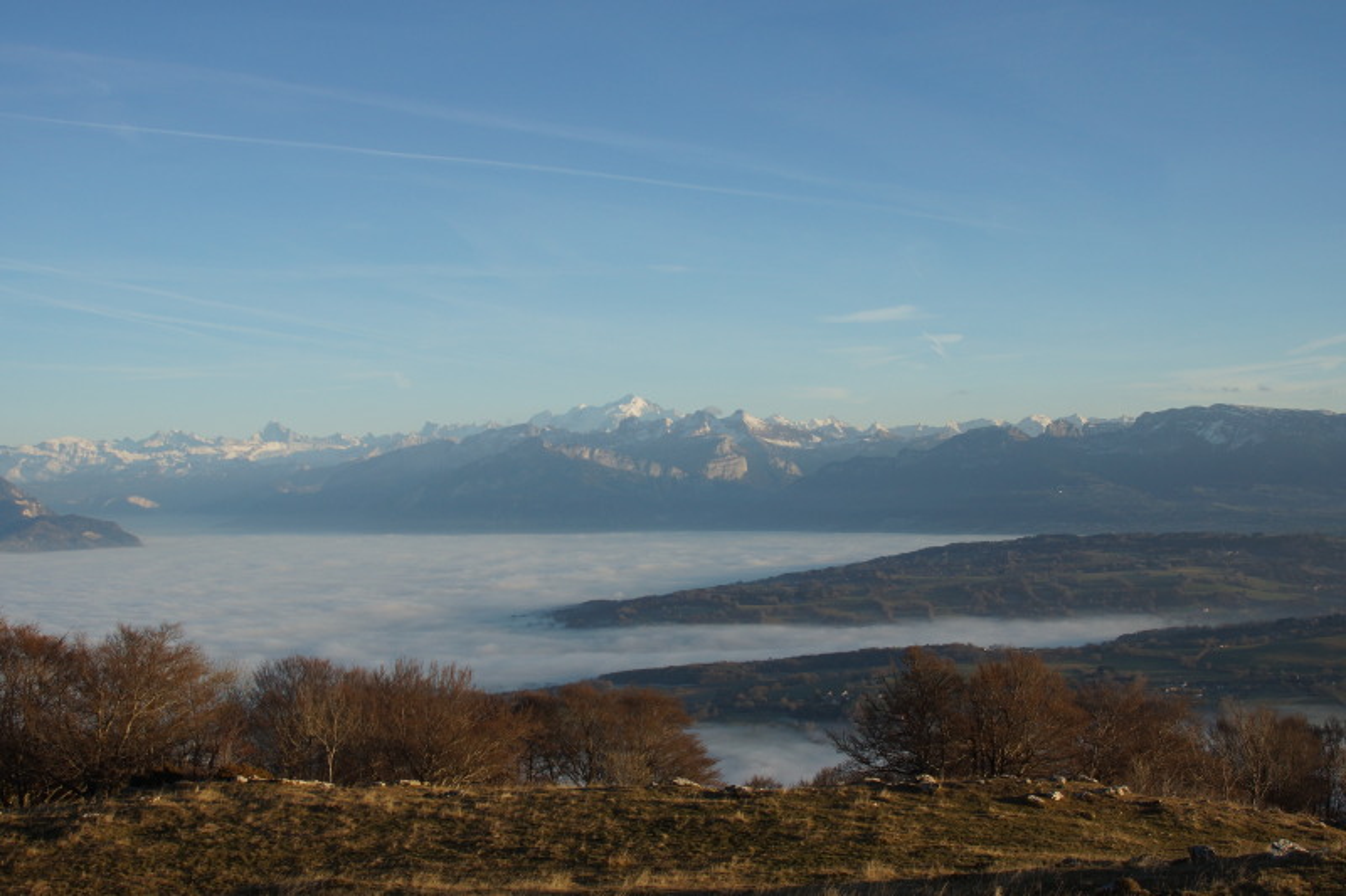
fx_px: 1570
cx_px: 673
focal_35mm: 42
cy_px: 448
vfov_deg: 31.9
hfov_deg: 46.4
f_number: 5.6
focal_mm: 28
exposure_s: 1/800
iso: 200
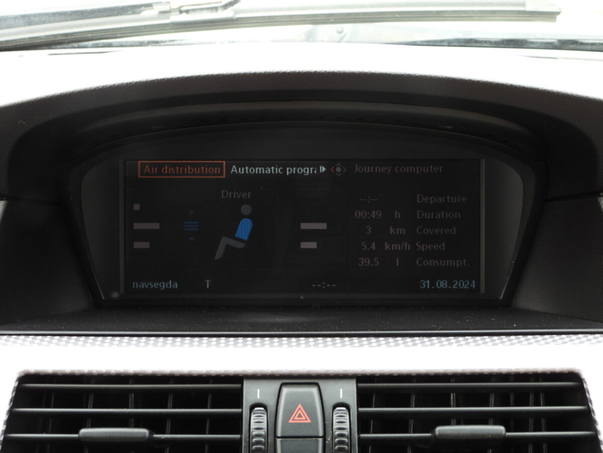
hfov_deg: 32.2
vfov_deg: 24.4
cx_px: 302
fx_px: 1045
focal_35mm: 60
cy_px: 226
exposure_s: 1/60
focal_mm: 10.7
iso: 100
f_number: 3.5
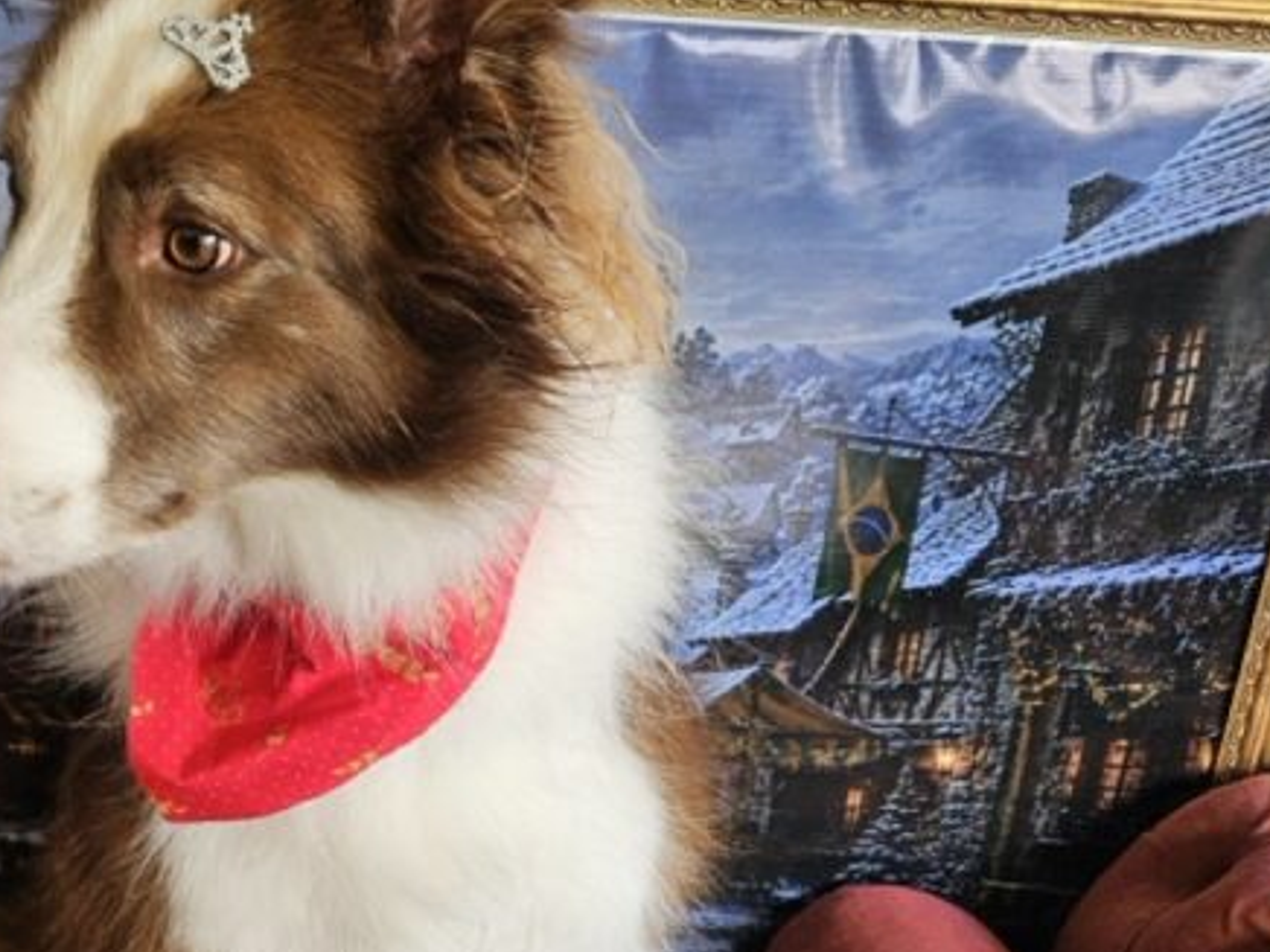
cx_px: 335
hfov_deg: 34.9
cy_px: 693
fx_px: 1981
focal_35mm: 54
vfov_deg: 26.7
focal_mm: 5.4
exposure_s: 1/207
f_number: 1.8
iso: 80
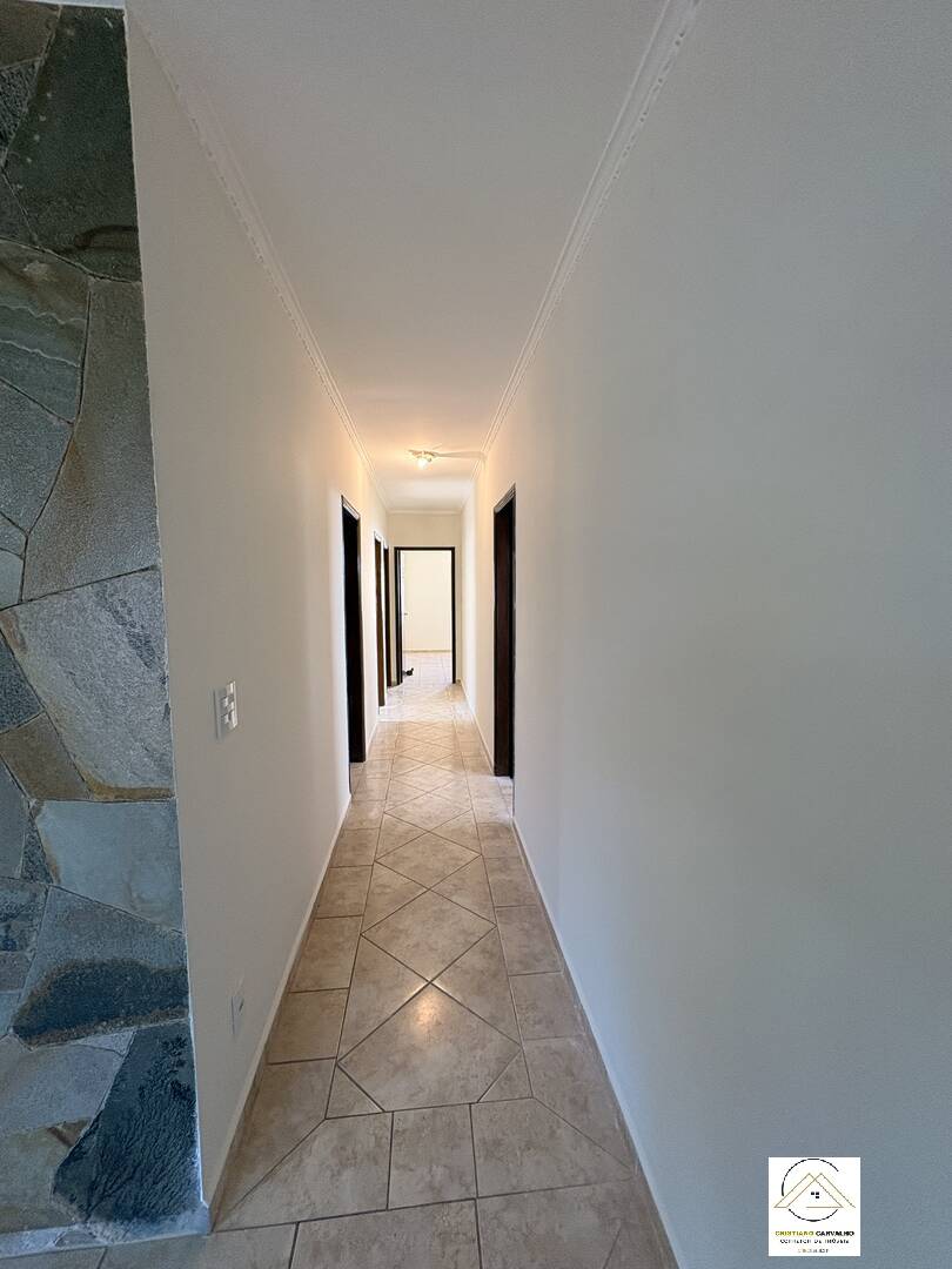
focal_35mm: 14
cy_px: 634
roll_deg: -0.2
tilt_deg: -4.3
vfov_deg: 102.1
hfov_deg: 85.7
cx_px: 476
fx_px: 513
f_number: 2.2
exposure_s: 1/60
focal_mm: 2.22
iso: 160
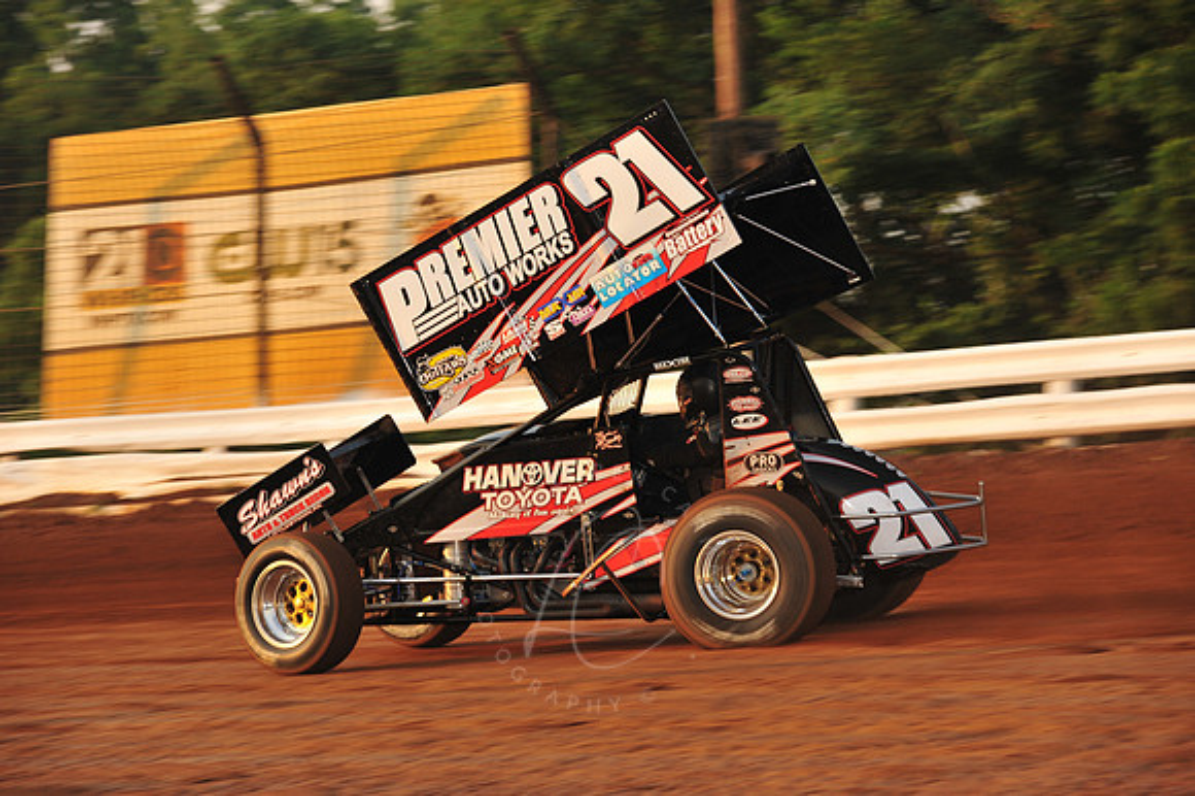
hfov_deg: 11.1
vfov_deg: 7.4
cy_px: 398
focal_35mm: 185
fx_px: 6137
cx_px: 598
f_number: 9
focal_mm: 185
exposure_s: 1/320
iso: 640
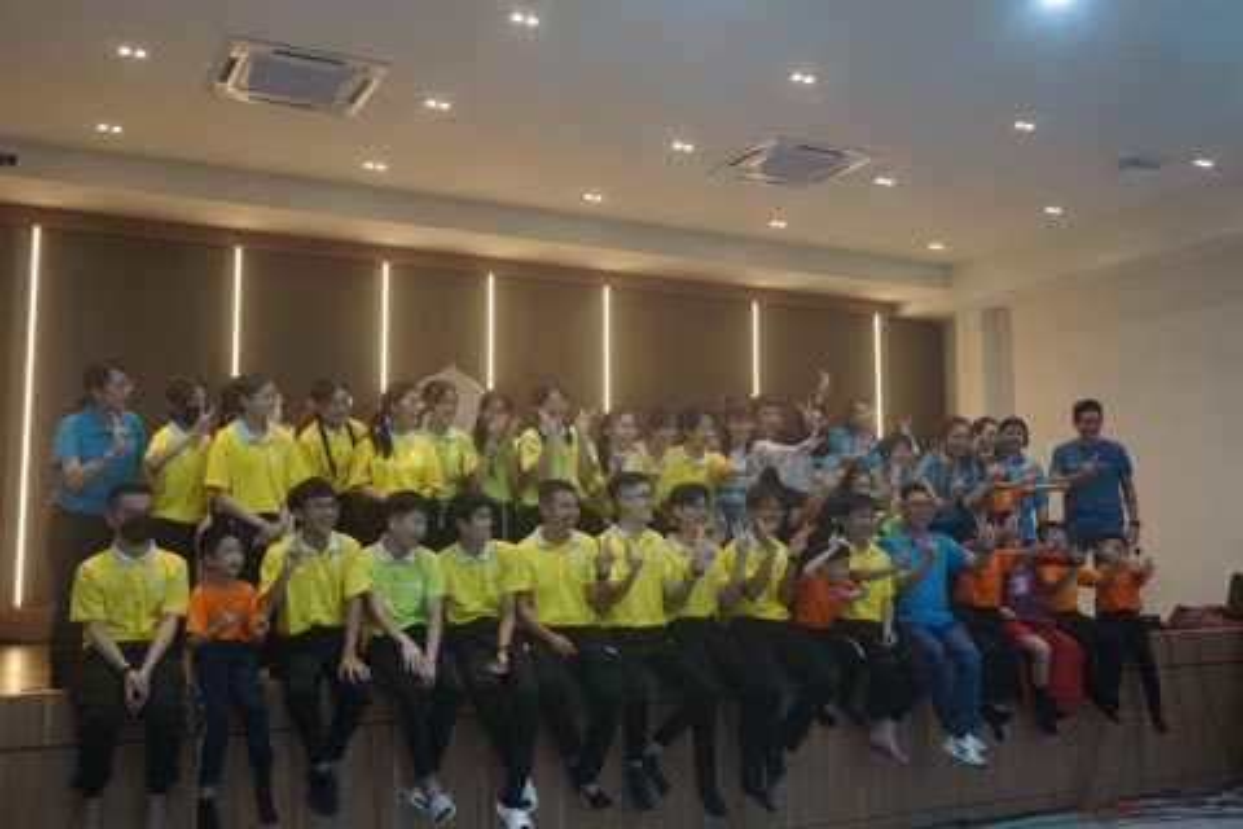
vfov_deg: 38.4
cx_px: 622
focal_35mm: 34
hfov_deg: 55.1
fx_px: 1191
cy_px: 414
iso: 1250
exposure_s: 1/160
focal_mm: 23
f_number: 4
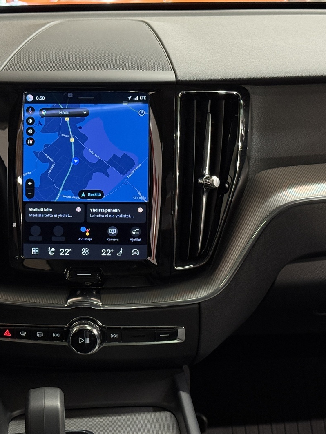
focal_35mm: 65
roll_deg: +1.6
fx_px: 816
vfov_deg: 29.8
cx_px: 101
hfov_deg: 22.5
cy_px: 216
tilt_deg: -21.0
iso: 250
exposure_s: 1/54
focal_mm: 6.76
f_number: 1.78
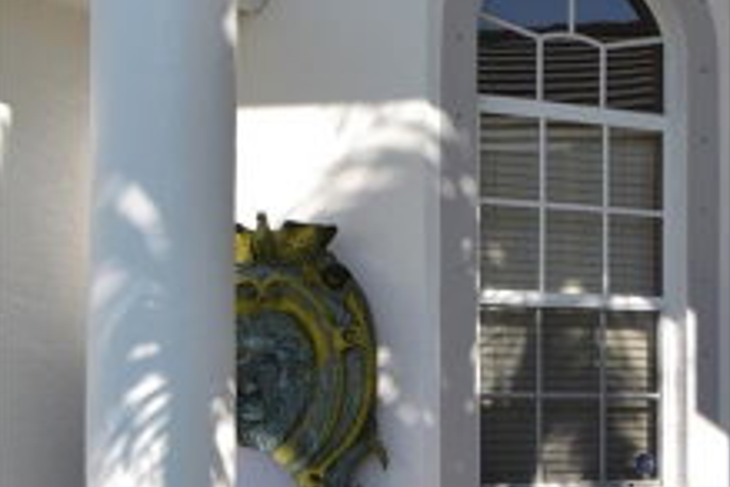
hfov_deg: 24.2
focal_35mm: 77
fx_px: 1561
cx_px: 847
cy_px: 349
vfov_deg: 17.6
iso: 100
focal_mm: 22
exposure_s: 1/200
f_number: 7.1
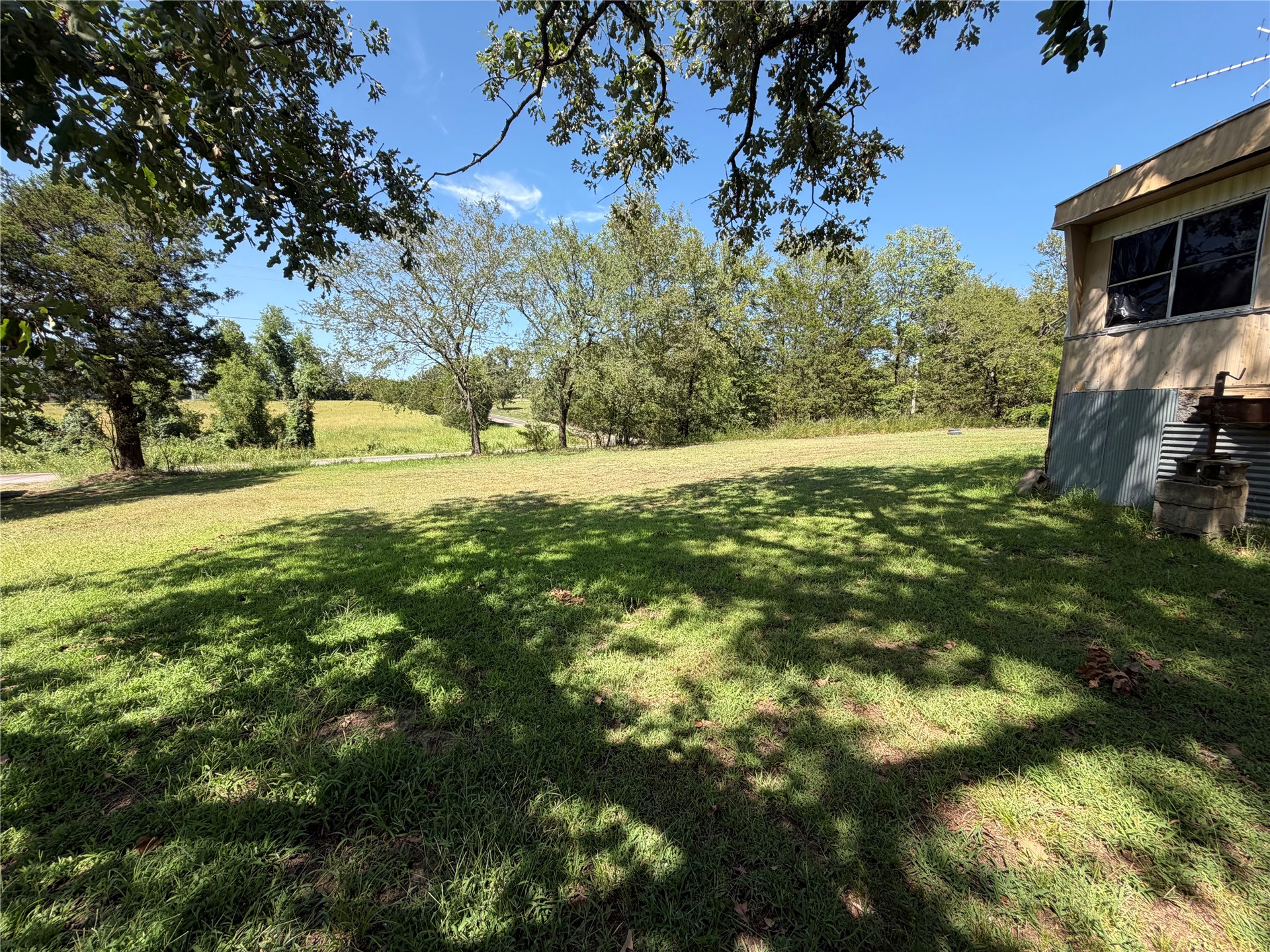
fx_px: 514
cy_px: 476
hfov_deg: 102.1
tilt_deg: -7.1
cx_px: 635
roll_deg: -1.4
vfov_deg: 85.7
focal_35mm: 14
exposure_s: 1/569
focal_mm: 2.22
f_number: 2.2
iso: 40
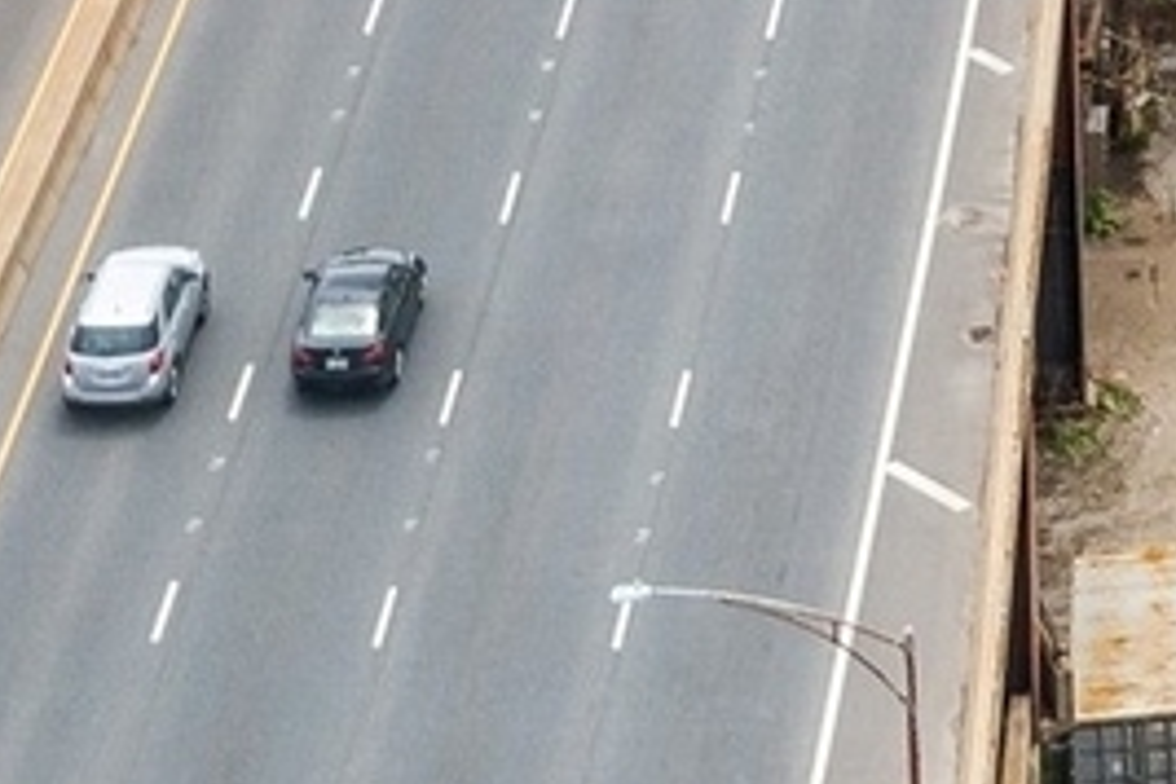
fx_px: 8917
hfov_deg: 7.2
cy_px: -1581
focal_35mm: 273
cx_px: 2577
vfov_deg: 4.8
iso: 200
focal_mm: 30
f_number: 9.5
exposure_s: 1/250
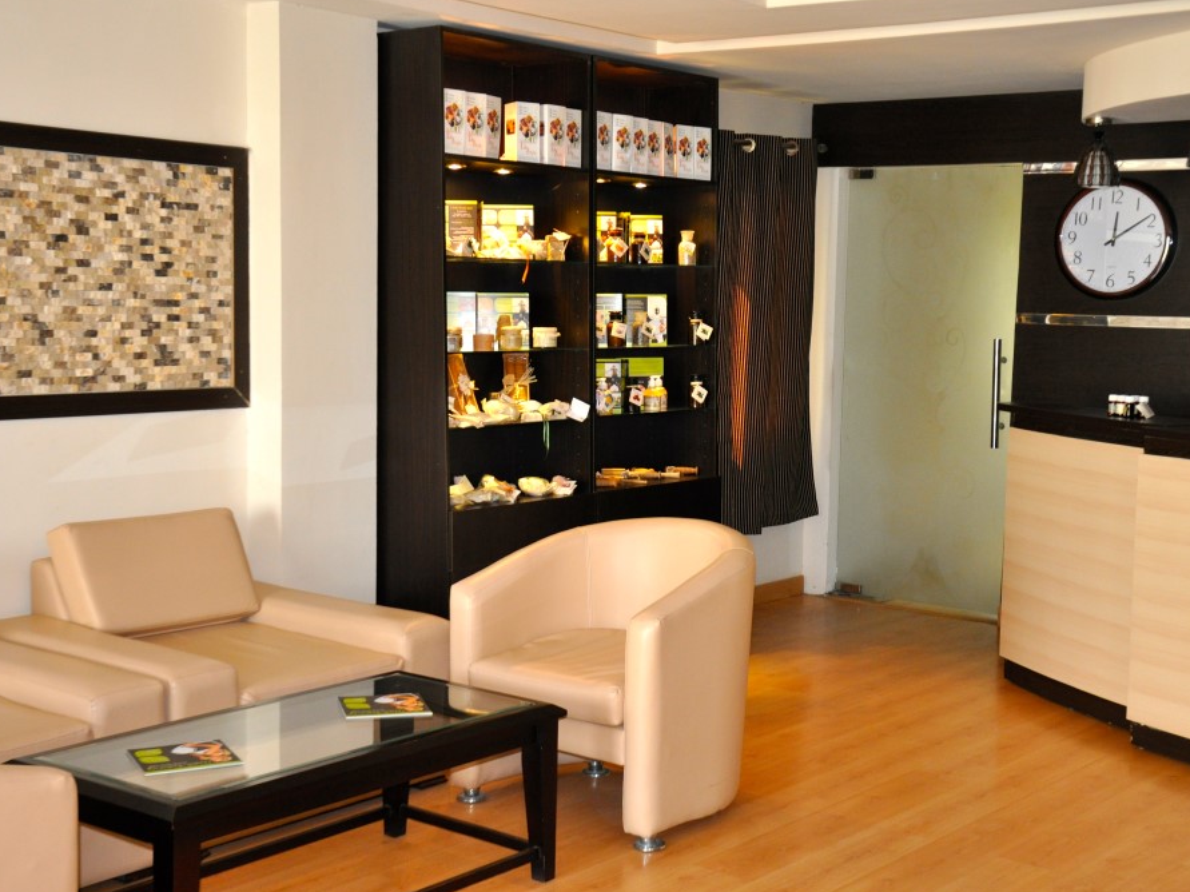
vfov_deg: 27.5
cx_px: 625
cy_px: 445
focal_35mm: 53
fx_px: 1822
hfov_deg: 36.2
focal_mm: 32
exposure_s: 1/60
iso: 800
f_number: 4.2
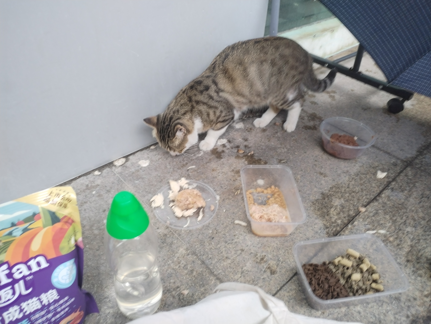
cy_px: 162
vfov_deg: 53.1
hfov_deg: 67.3
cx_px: 216
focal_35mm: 26
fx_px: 324
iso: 237
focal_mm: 4.75
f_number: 1.8
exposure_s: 1/50
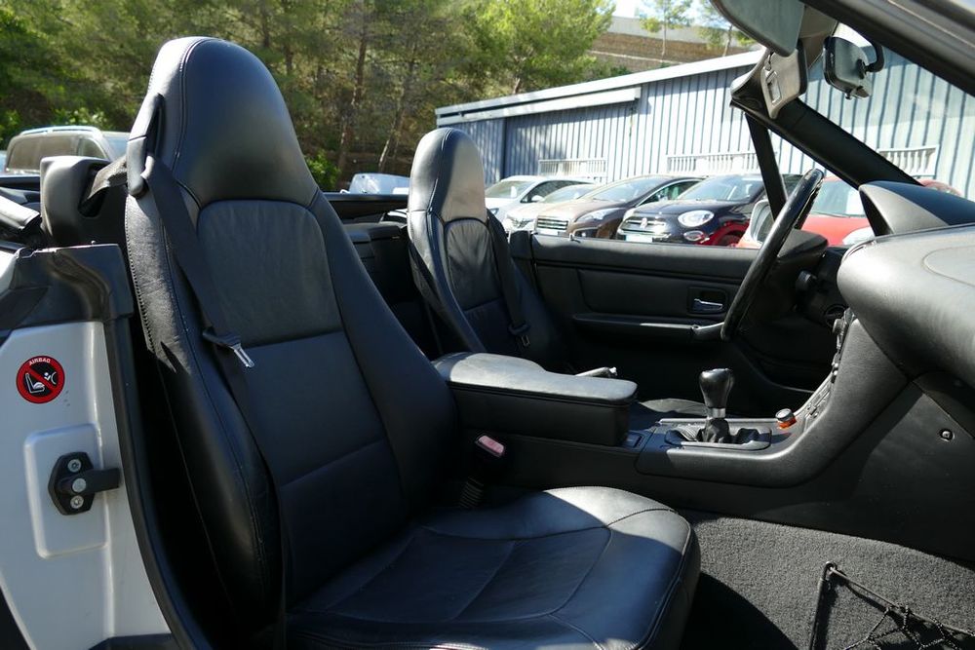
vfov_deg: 51.3
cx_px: 488
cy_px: 325
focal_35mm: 25
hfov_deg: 71.5
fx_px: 677
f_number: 2.8
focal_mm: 9.12
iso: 125
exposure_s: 1/400
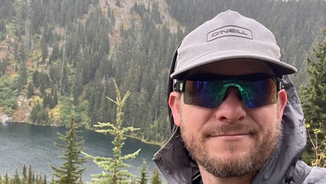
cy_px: 114
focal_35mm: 41
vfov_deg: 28.9
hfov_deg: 49.3
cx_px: 141
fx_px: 354
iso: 100
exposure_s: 1/97
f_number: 2.2
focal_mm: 2.71
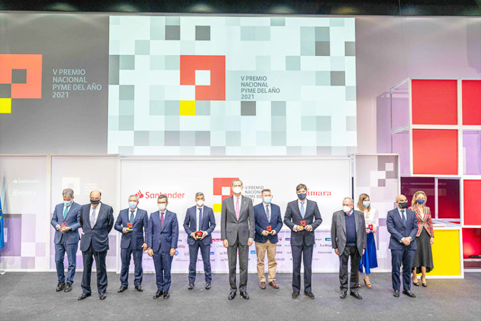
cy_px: 160
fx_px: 374
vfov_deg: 46.4
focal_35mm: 28
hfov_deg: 65.5
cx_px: 240
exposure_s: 1/160
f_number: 4
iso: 500
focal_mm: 28
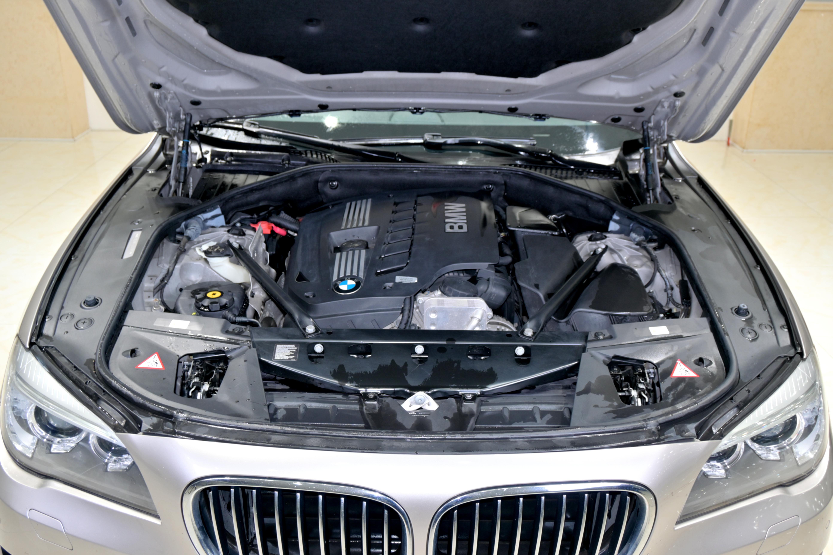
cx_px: 416
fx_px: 781
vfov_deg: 39.1
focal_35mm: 34
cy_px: 278
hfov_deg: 56.1
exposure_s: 1/25
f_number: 4
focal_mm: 22.5
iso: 125
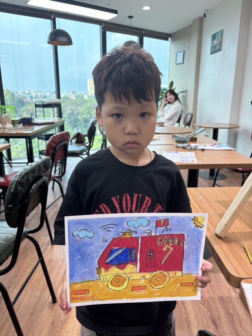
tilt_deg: -14.4
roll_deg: -0.7
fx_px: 252
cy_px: 168
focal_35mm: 26
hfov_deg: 53.1
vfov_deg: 67.3
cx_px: 126
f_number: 1.6
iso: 50
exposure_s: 1/100
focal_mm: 5.96
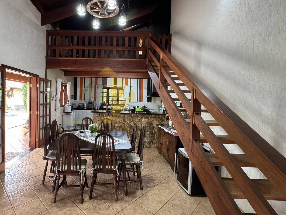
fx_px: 157
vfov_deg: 68.7
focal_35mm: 19
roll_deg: -1.8
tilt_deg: -2.9
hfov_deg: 83.3
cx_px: 111
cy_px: 104
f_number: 2.2
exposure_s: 1/60
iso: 250
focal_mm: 2.22
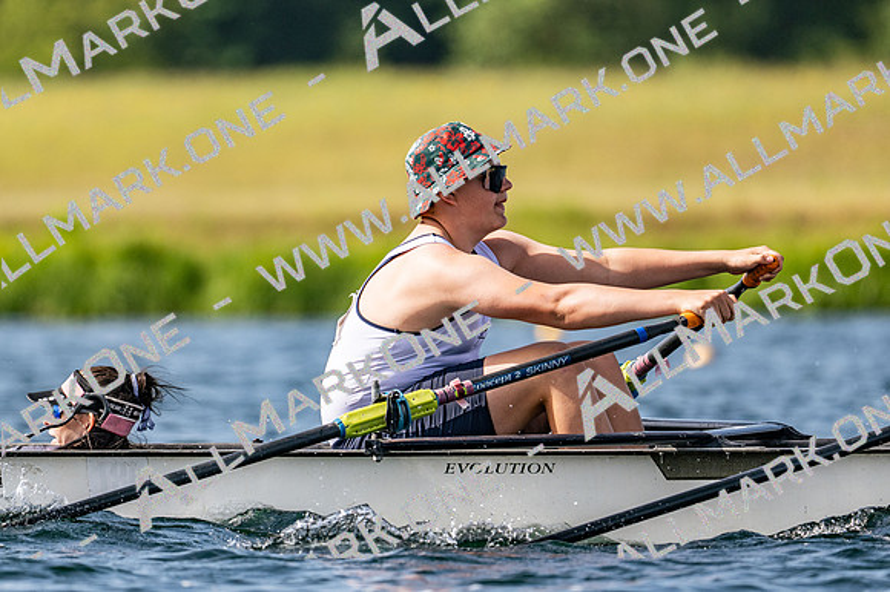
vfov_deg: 2.3
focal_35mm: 600
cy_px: 296
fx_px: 14824
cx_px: 445
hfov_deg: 3.4
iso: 220
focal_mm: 400
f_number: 4.5
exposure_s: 1/2500
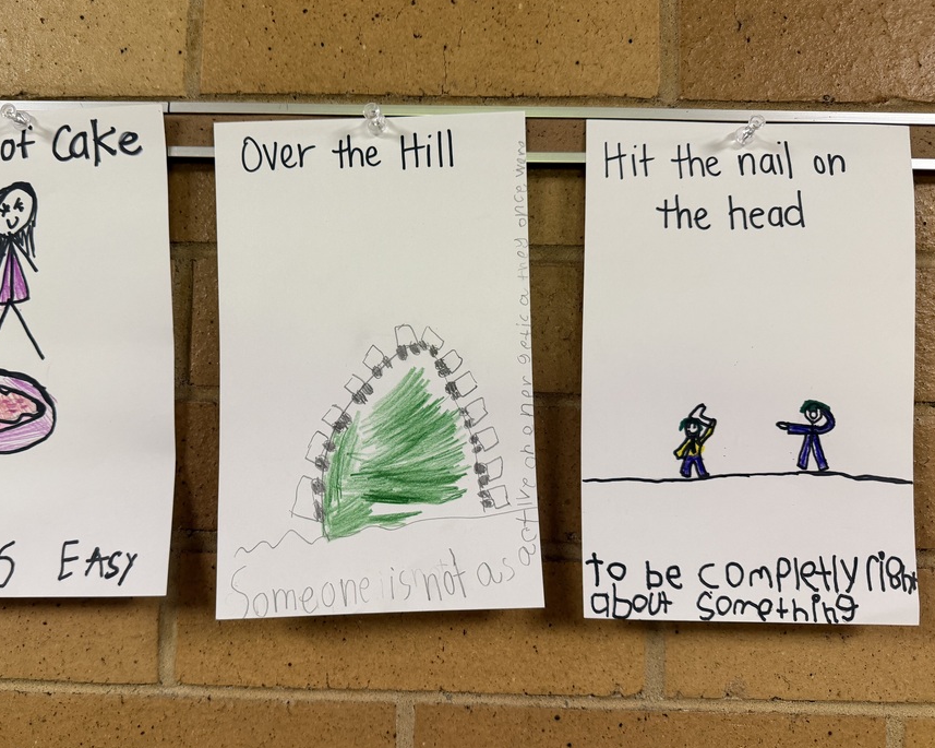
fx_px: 775
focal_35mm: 28
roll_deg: -0.9
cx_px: 391
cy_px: 393
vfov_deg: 51.5
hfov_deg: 61.9
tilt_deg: +1.0
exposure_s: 1/60
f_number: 1.78
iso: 200
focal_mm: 6.76
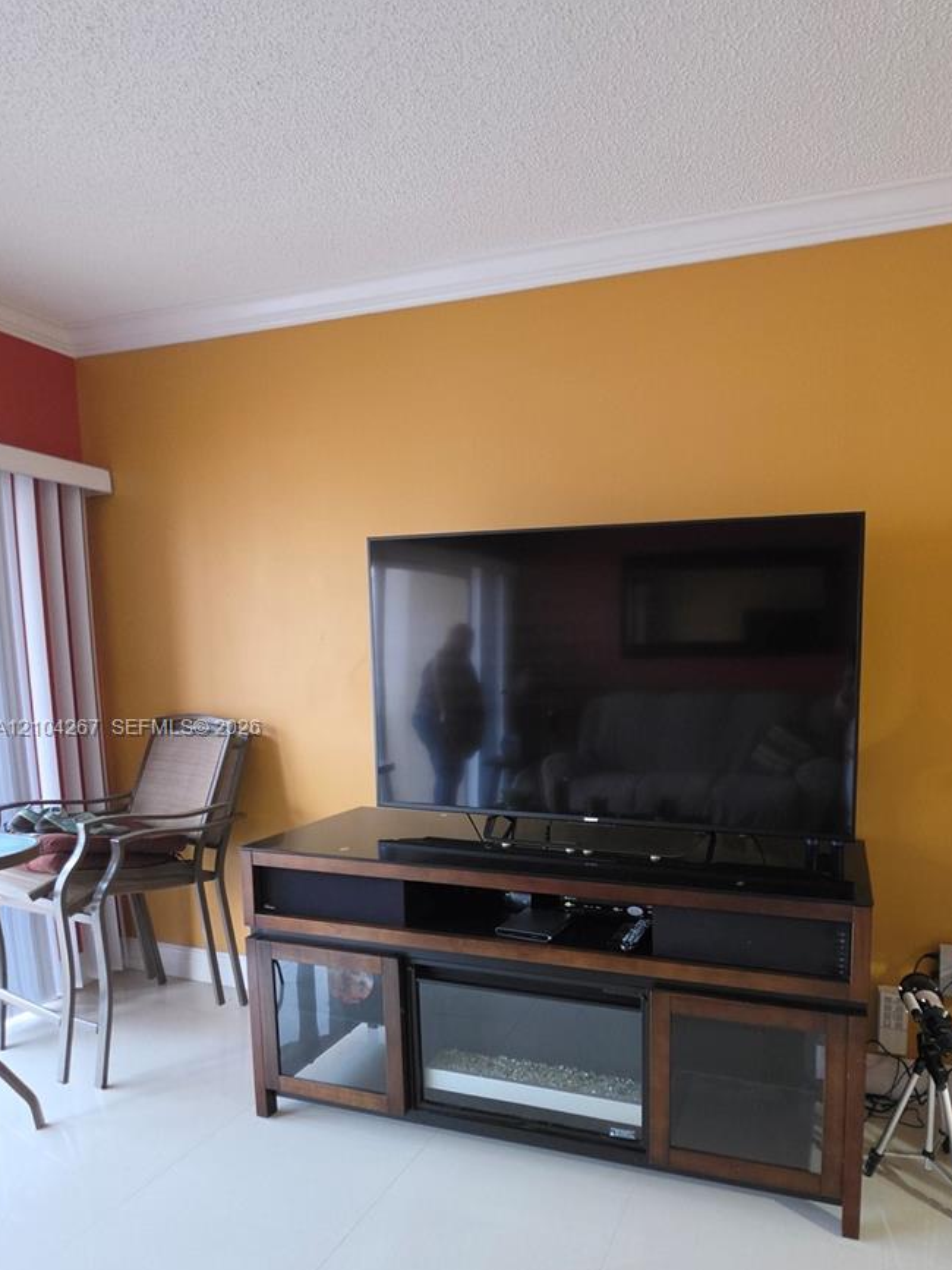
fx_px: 660
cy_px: 729
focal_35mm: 18
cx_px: 649
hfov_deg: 69.2
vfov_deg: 87.2
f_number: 1.9
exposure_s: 1/60
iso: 800
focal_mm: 2.2
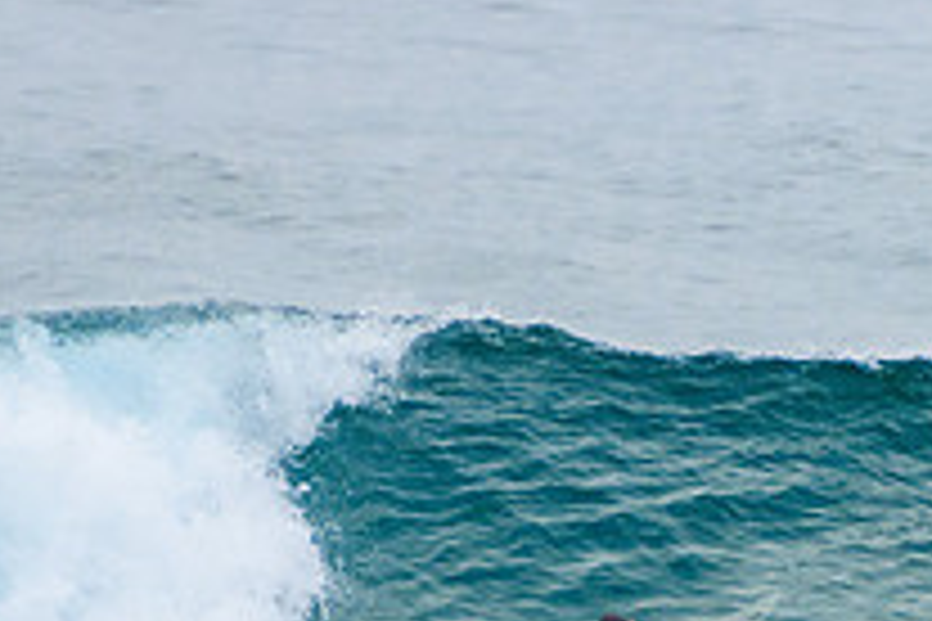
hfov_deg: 1.3
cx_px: 857
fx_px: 39814
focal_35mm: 1538
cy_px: 804
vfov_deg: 0.9
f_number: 5.6
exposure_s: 1/1250
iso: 500
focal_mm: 400
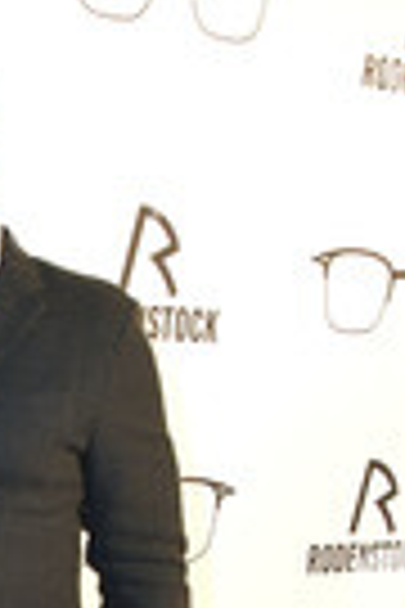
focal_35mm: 95
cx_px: -189
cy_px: 824
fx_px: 1603
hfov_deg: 13.6
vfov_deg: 19.5
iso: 1250
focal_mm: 32
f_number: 6.3
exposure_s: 1/125
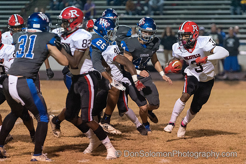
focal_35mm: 241
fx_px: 1647
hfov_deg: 8.5
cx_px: 153
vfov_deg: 5.7
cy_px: 89
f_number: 3.2
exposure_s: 1/640
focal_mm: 191
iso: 6400
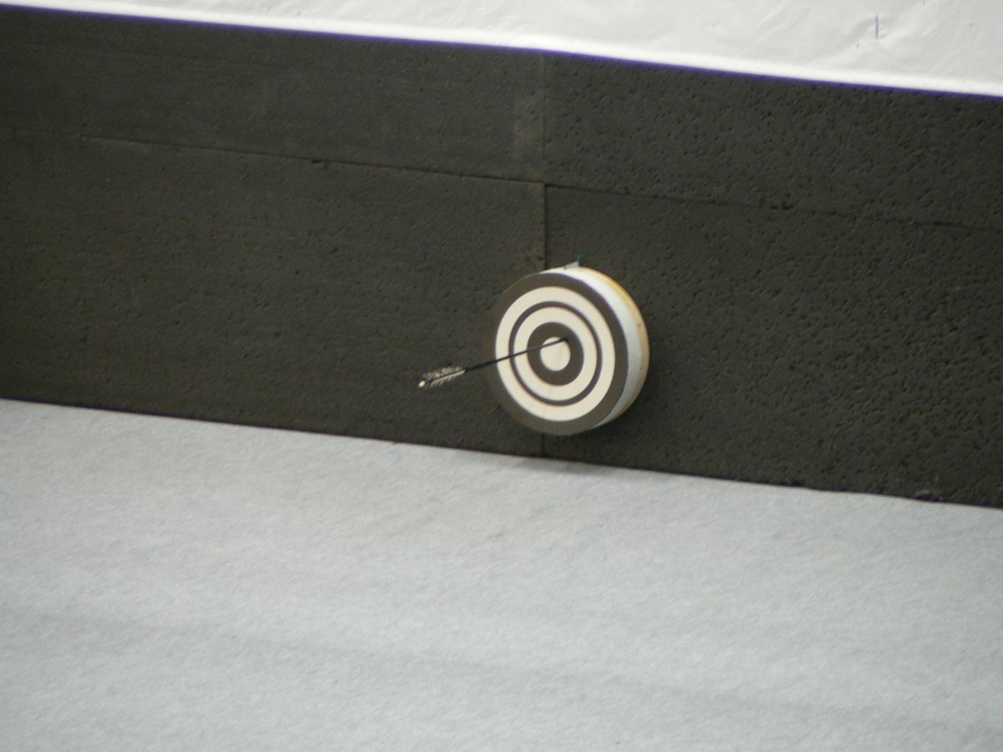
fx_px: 12517
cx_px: 502
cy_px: 376
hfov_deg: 4.6
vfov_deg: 3.4
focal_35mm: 432
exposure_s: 1/10
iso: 100
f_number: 3.3
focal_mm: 72
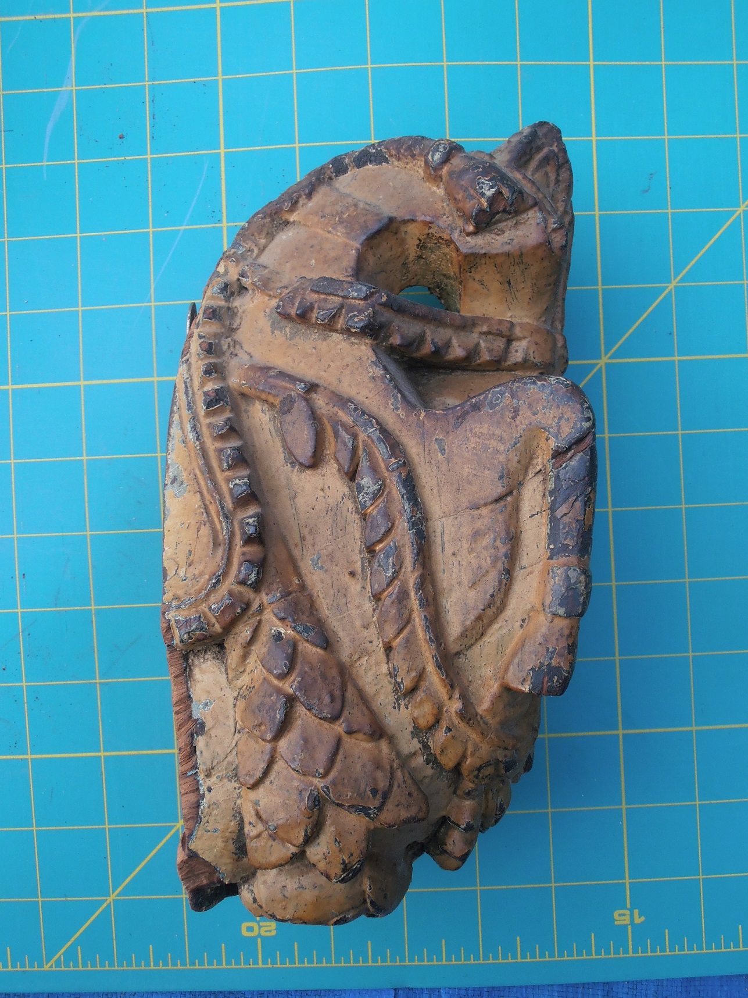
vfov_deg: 55.4
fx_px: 951
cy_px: 499
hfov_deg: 42.9
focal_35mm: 33
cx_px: 374
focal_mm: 5.93
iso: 125
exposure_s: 1/40
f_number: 3.6
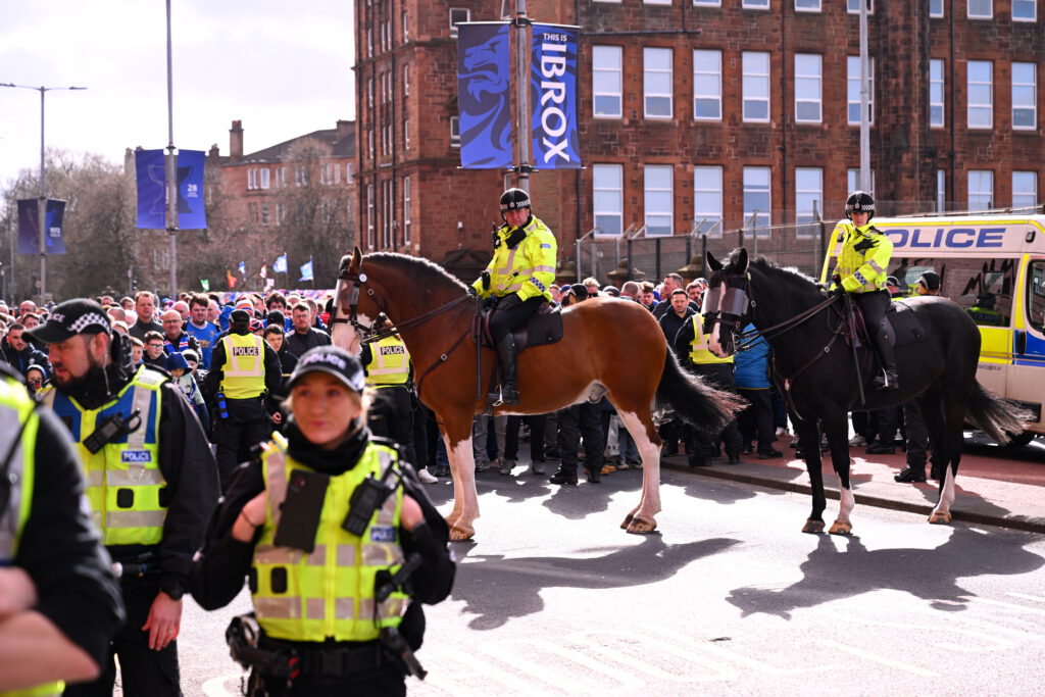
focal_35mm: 70
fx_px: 2032
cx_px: 522
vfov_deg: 19.5
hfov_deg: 28.8
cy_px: 348
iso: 400
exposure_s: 1/1250
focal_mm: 70
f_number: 4.5
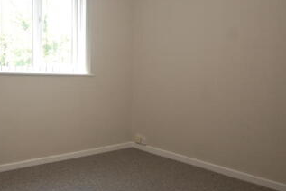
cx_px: 67
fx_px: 246
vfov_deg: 42.2
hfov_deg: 56.9
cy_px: 87
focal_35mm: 31
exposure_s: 1/60
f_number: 4
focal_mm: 10
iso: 400
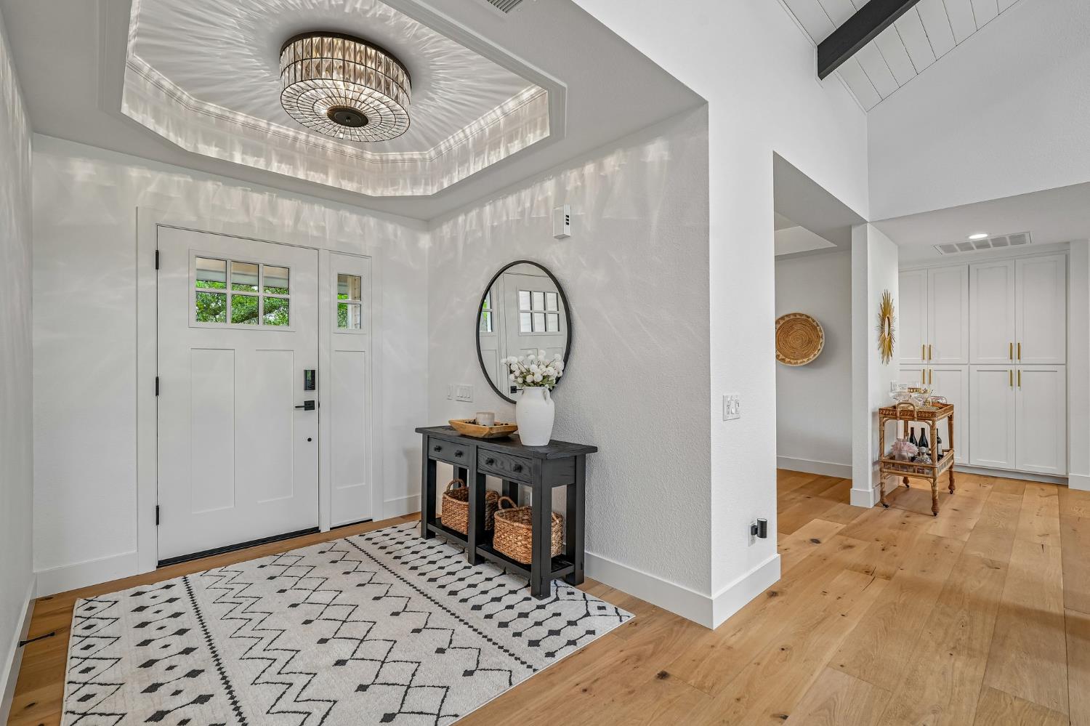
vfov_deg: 72.0
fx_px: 499
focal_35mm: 16
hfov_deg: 95.0
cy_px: 363
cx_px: 545
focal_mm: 16.5
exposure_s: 1/5
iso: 400
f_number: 8
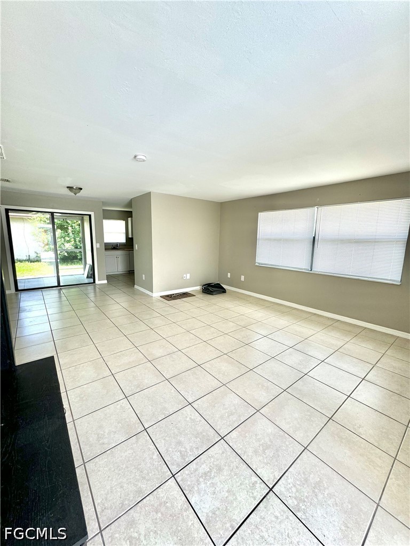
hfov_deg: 85.7
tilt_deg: -9.4
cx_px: 205
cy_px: 273
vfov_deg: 102.1
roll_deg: -1.2
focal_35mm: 14
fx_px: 221
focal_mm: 2.22
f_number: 2.2
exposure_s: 1/99
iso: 64
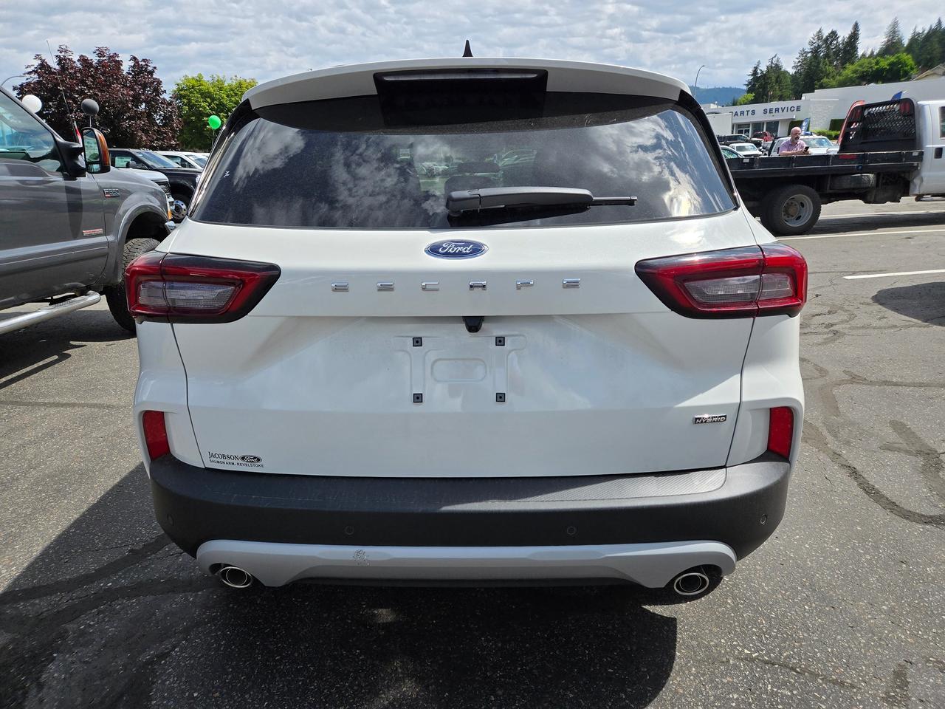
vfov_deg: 58.9
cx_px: 472
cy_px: 354
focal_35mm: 23
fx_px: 628
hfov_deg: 73.9
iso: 25
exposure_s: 1/1834
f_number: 1.8
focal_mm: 5.4
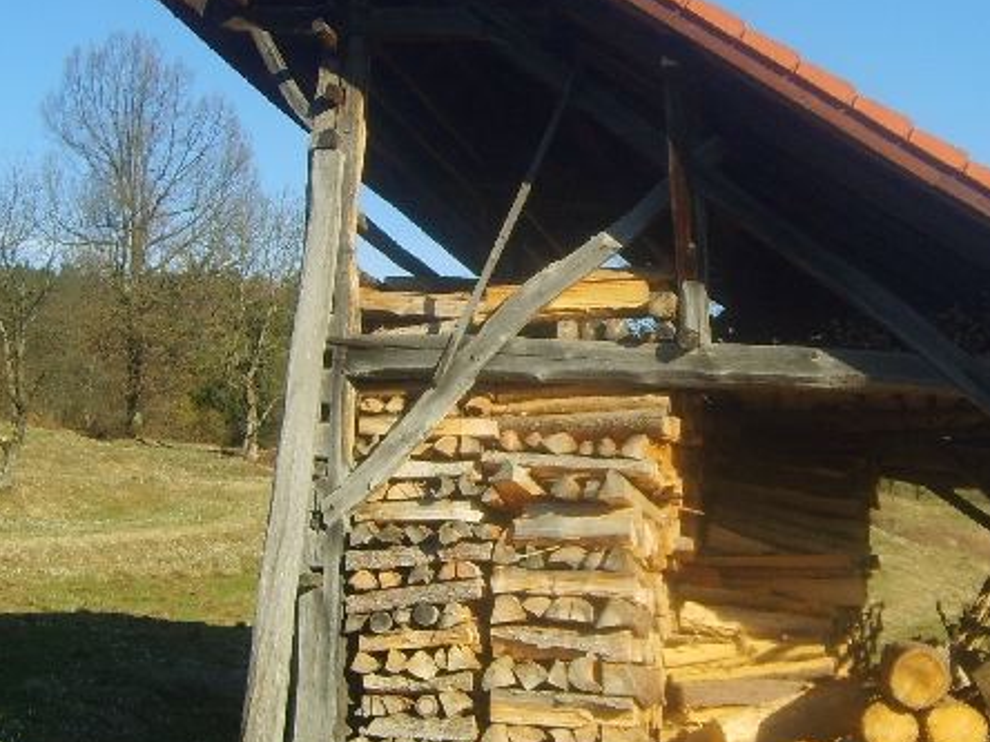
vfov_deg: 23.3
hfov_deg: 30.4
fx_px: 1802
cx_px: 705
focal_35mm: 63
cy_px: 332
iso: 50
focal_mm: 5.8
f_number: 2.8
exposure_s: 1/750
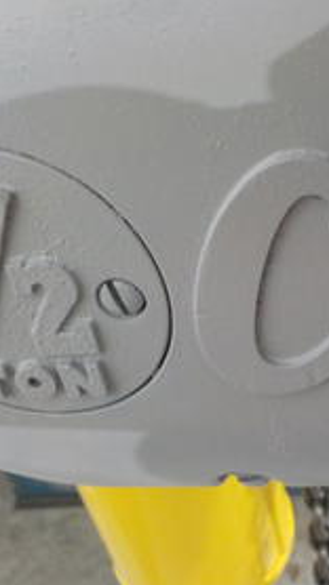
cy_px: 280
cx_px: 251
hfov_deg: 25.1
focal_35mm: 47
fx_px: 730
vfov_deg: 43.7
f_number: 3.3
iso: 400
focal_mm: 4.1
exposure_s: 1/13
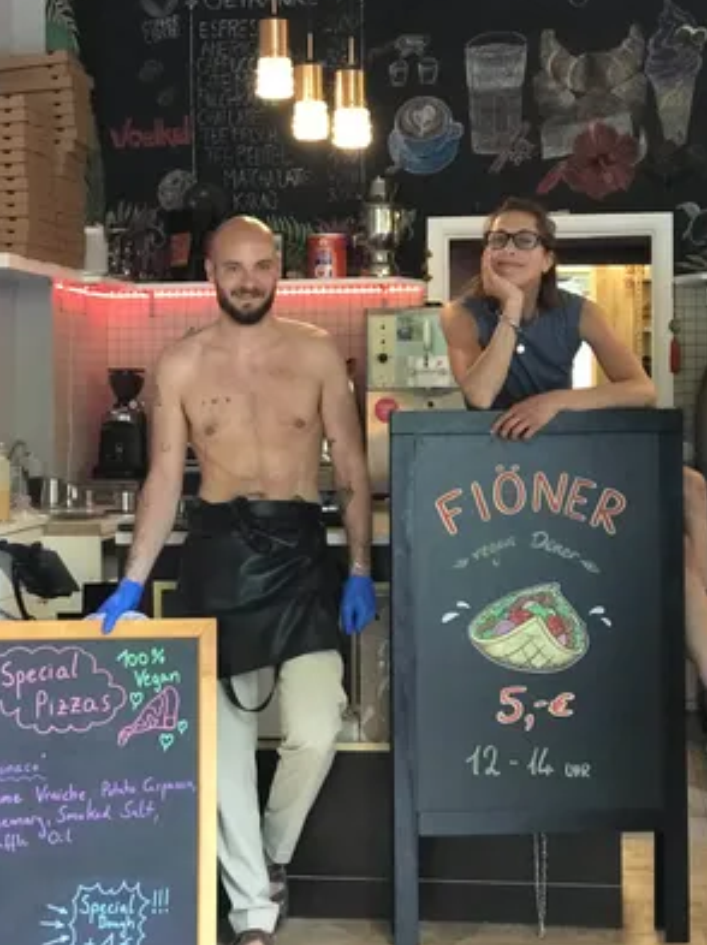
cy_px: 436
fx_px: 1691
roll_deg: +1.0
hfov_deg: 23.6
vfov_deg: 31.2
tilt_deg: -1.7
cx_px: 375
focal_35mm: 62
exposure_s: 1/50
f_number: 2.8
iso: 1000
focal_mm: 6.6
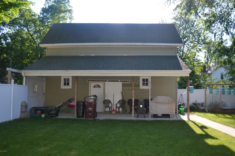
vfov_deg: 39.8
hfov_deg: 57.3
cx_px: 118
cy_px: 78
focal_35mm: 33
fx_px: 215
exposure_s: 1/200
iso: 100
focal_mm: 22
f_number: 4.5
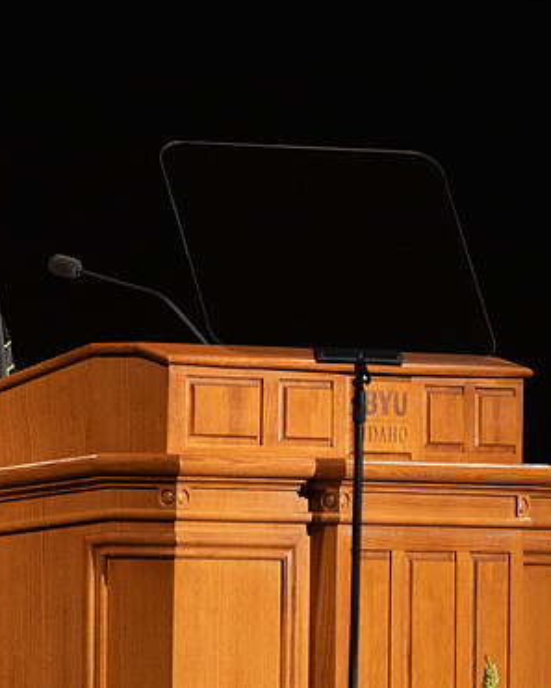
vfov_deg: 2.4
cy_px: 298
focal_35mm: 802
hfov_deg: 1.9
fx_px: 16342
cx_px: 253
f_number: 5.6
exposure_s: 1/100
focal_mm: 500
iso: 3200
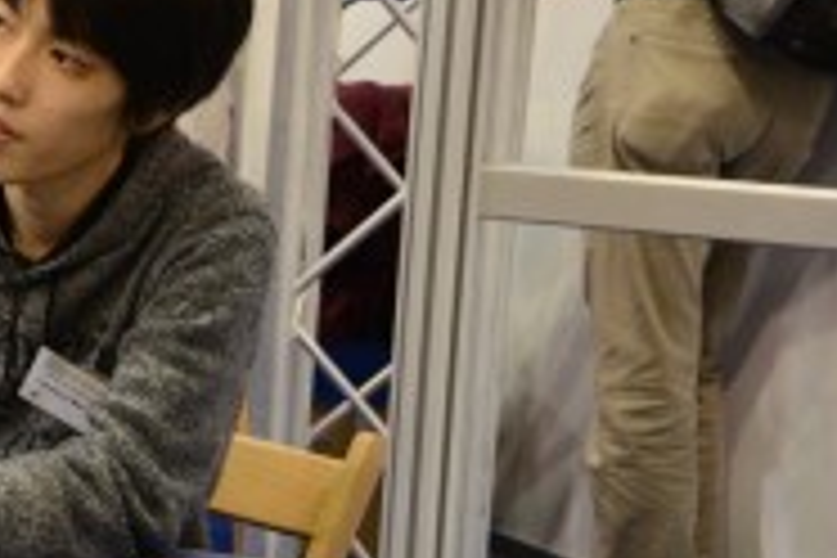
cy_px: 272
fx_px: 2813
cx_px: -306
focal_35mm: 121
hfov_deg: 15.9
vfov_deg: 11.3
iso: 800
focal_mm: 44
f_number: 5.6
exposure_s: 1/40
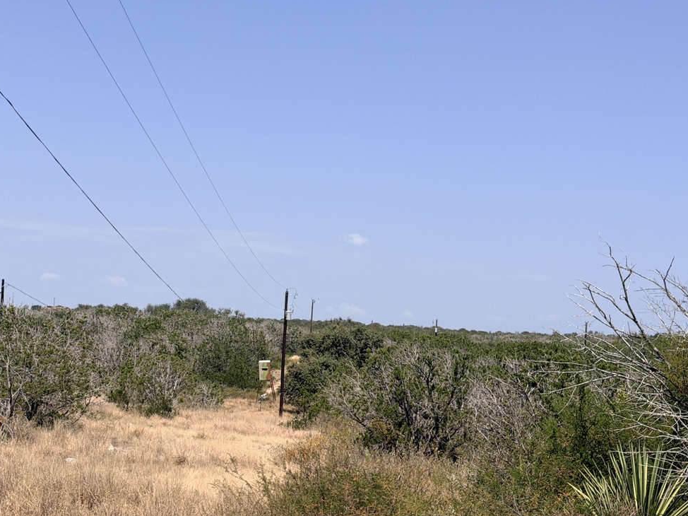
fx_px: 1411
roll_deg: -1.1
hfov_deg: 27.3
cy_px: 278
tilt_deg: +3.5
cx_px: 275
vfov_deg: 20.7
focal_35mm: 71
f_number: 1.78
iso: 80
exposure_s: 1/7874
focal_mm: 6.76
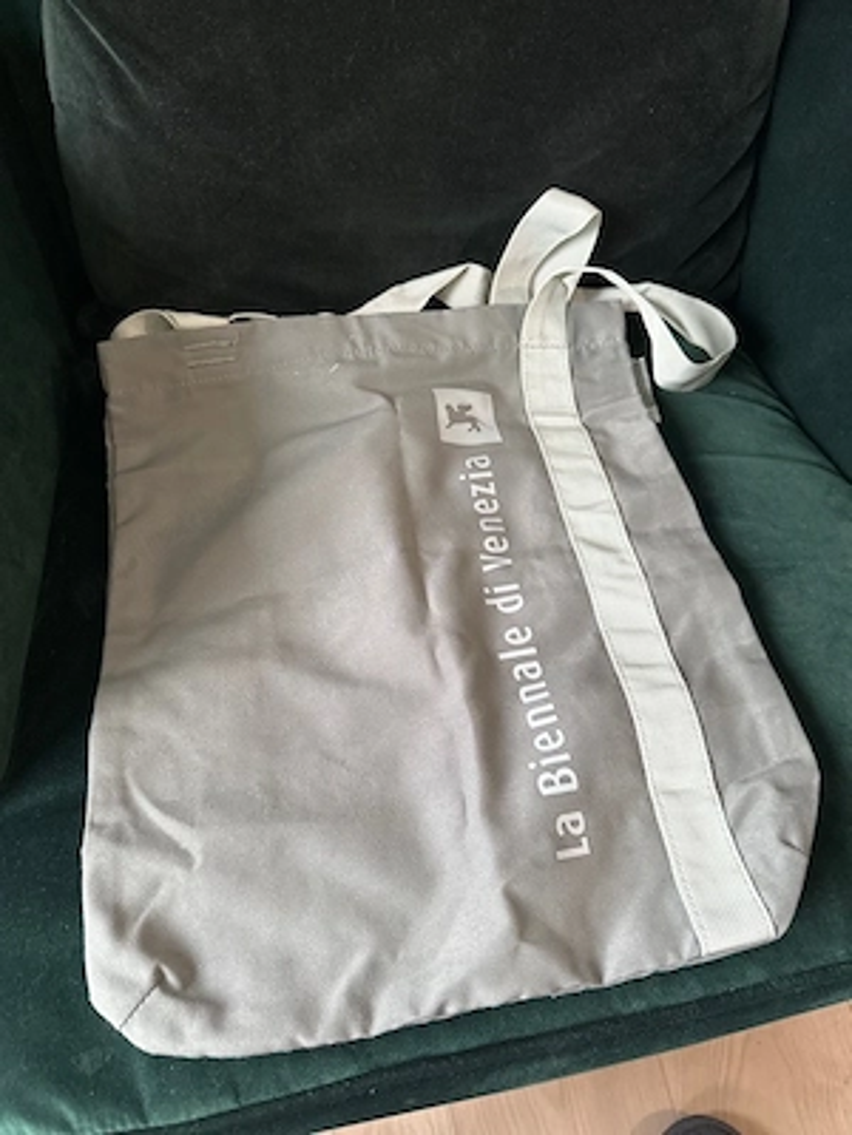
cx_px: 426
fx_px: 788
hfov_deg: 56.8
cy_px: 568
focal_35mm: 24
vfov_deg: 71.6
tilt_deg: -63.2
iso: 400
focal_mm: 6.86
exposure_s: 1/60
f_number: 1.78
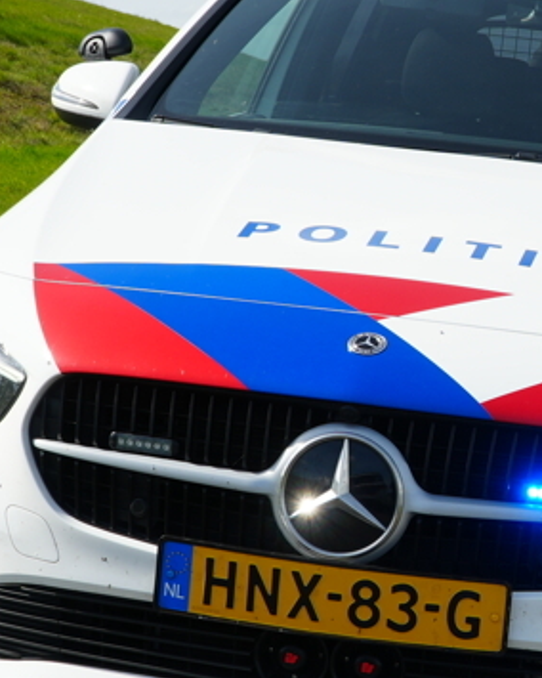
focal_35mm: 116
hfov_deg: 13.0
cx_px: 635
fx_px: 2326
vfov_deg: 16.6
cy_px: 302
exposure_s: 1/200
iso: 100
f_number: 9.5
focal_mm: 30
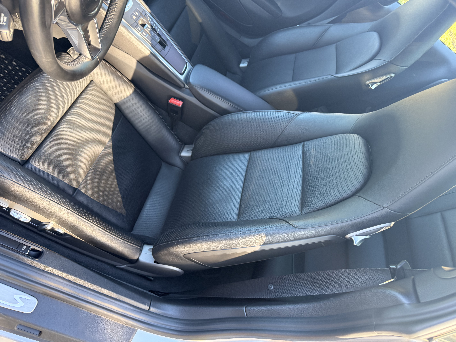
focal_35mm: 24
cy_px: 171
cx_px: 228
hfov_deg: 71.6
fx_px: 316
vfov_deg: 56.8
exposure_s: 1/110
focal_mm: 6.76
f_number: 1.78
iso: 200
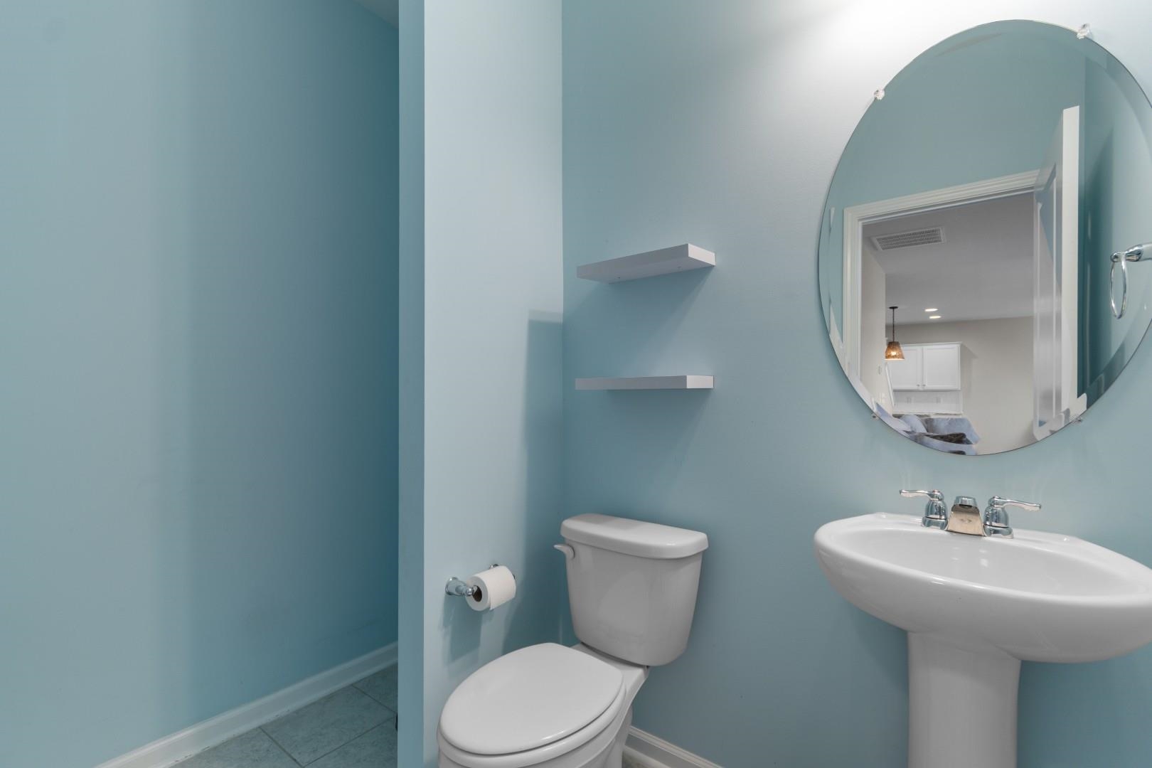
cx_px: 576
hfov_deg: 100.4
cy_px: 384
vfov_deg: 77.3
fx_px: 480
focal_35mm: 15
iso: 100
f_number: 4.5
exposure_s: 1/8
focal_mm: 10
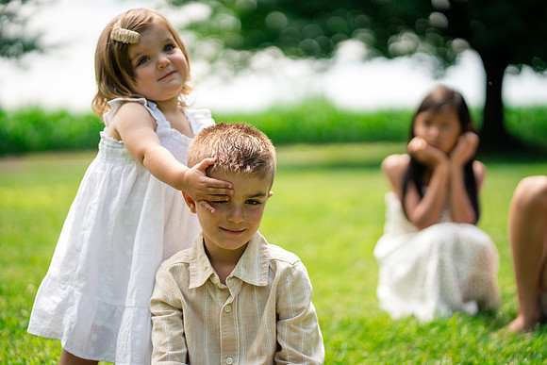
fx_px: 1292
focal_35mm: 85
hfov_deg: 23.9
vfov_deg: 16.1
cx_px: 274
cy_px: 182
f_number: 2
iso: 400
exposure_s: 1/4000
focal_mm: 85
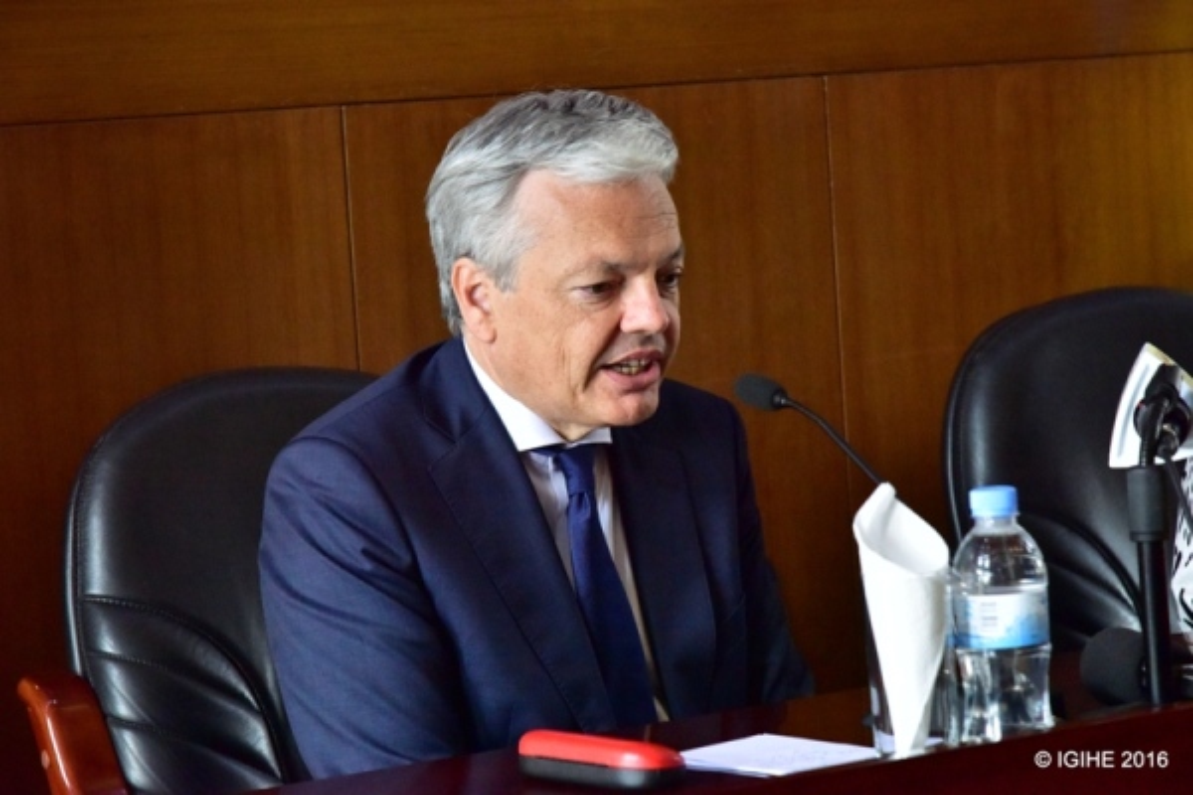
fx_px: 3976
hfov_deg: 17.1
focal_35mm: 120
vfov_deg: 11.4
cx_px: 596
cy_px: 398
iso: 12800
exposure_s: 1/200
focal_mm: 120
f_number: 8
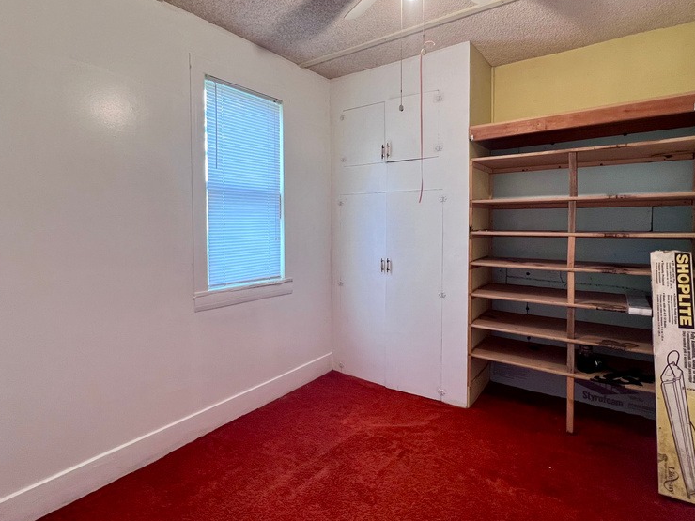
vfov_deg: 71.5
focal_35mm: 18
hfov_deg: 87.8
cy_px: 241
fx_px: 361
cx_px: 347
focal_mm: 1.57
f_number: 1.8
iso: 250
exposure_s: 1/60
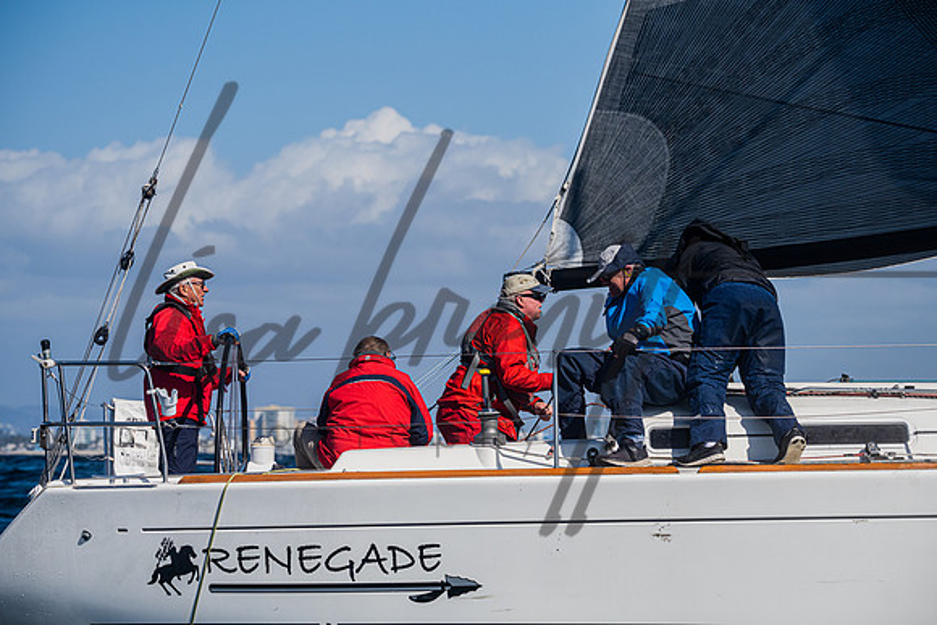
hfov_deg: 12.6
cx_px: 468
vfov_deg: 8.5
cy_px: 312
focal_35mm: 162
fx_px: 4228
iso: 400
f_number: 6.3
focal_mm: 160
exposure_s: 1/6400
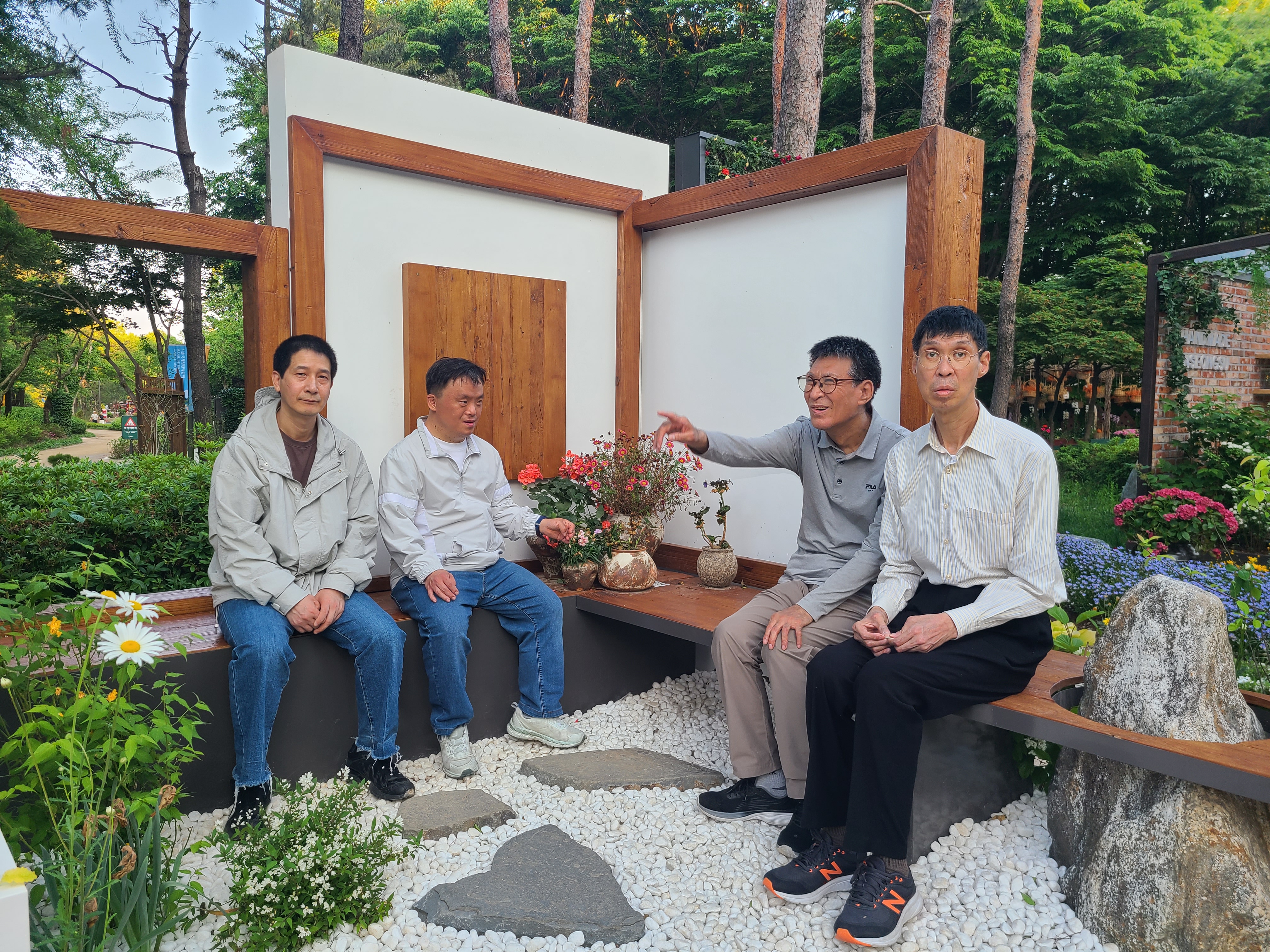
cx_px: 635
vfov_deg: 53.1
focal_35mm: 26
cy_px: 476
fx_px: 954
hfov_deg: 67.3
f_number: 1.8
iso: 40
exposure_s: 1/120
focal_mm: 5.4
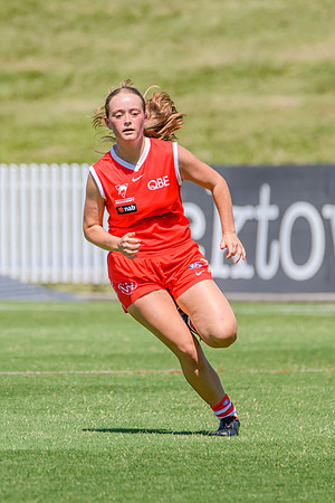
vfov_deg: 2.3
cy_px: 247
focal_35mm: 902
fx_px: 12588
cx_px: 143
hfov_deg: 1.5
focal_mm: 550
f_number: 9
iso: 800
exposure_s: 1/2000
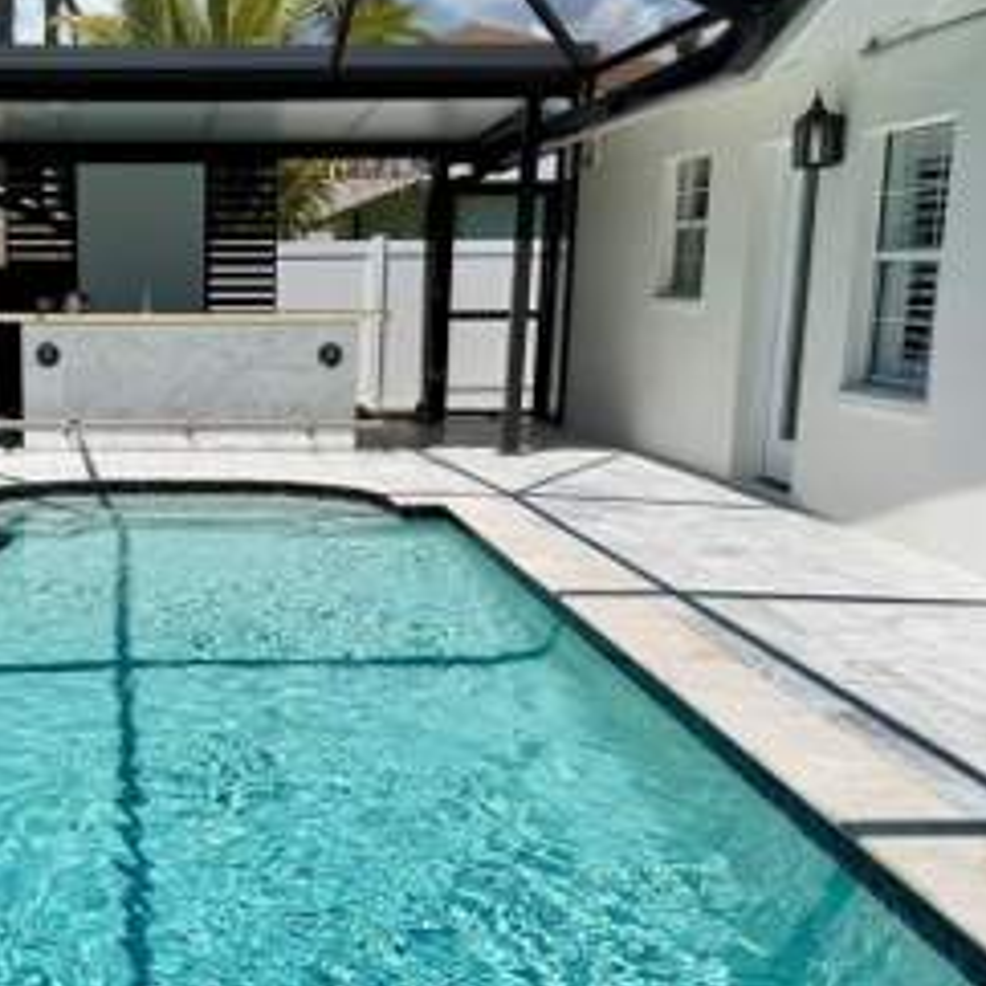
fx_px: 1353
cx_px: 155
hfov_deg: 38.1
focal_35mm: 42
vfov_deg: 40.0
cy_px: 552
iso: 80
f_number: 1.78
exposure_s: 1/7353
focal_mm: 6.76
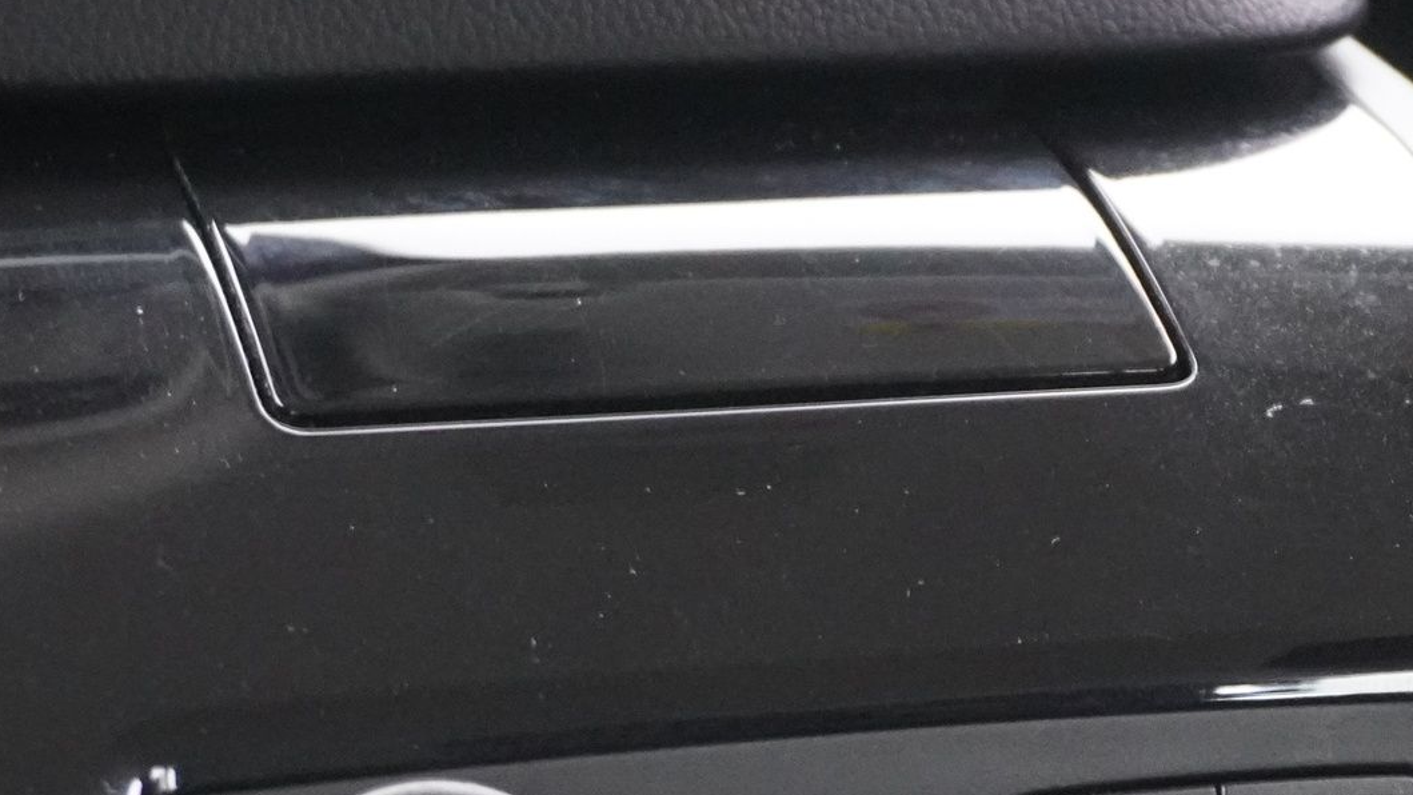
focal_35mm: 141
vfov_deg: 8.6
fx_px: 5284
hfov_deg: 15.2
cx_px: 1085
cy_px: 828
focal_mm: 38
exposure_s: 1/6
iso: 6400
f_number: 5.6
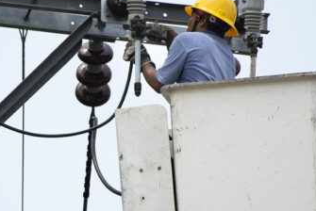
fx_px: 4226
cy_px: 91
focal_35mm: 481
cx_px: 86
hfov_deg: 4.3
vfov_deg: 2.9
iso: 200
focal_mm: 140
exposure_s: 1/1600
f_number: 6.3
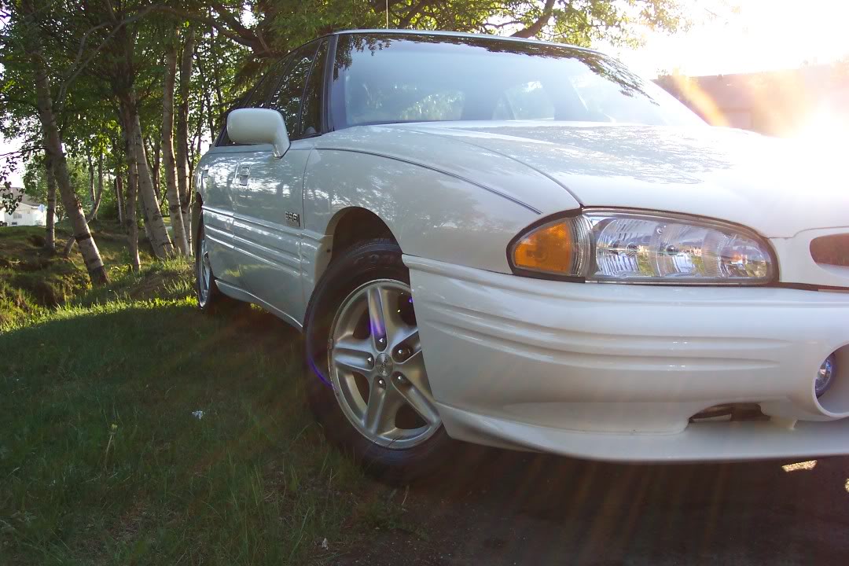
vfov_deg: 35.1
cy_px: 283
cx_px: 424
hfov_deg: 50.7
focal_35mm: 38
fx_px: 896
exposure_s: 1/350
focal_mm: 8
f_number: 2.8
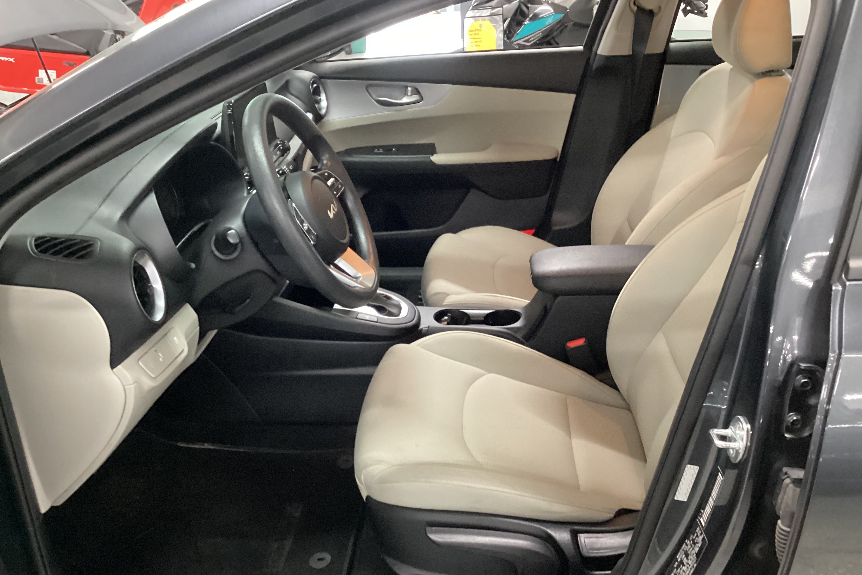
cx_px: 424
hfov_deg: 57.2
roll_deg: +0.9
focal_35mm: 33
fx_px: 790
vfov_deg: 39.9
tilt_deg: -27.6
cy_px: 310
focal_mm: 3.3
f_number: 2.4
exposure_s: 1/25
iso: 400
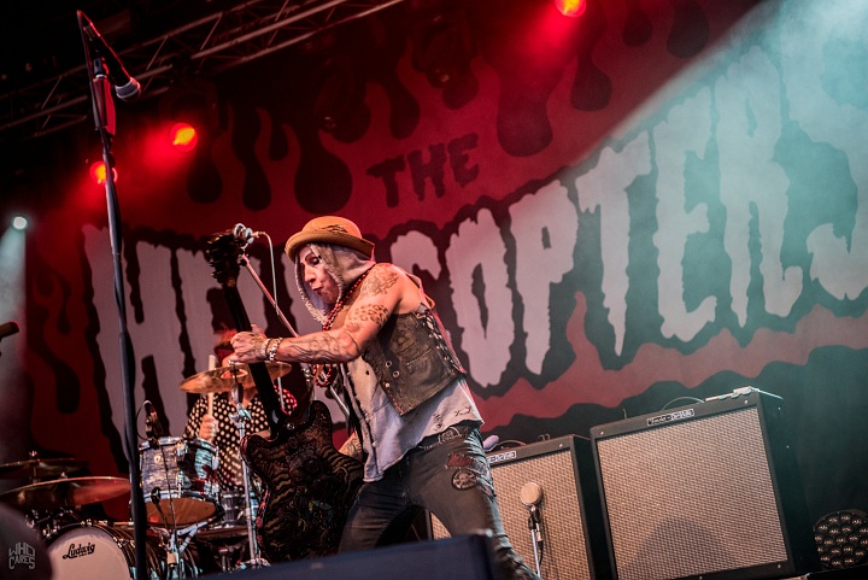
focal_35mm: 60
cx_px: 434
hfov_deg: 33.4
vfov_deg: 22.7
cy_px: 290
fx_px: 1447
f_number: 2.8
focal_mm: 60
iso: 1000
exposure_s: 1/125
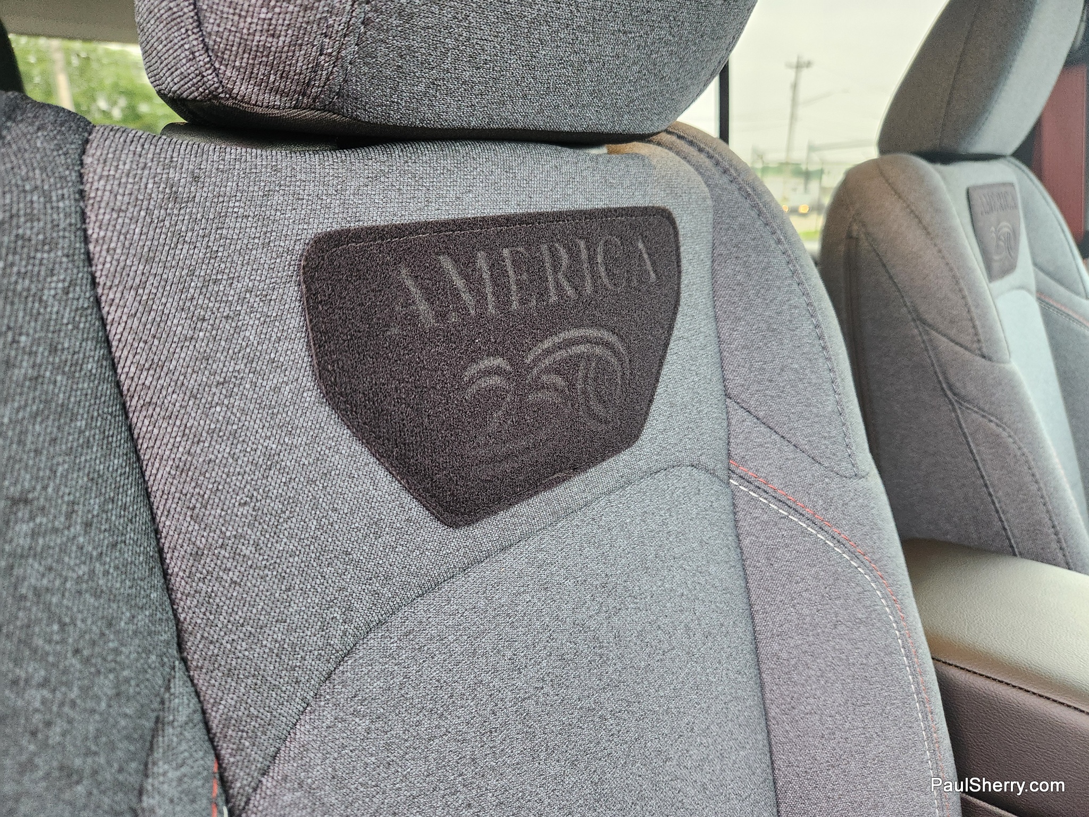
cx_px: 544
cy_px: 408
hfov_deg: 73.9
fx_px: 724
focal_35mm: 23
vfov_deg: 58.9
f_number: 1.8
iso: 640
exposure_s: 1/60
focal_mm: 5.4
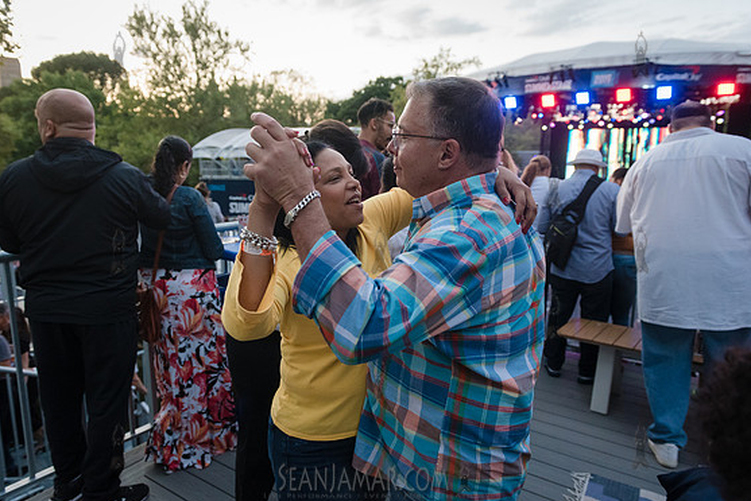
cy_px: 250
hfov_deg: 71.5
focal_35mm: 25
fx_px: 522
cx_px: 379
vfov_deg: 51.3
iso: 3200
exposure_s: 1/250
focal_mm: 24
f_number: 4
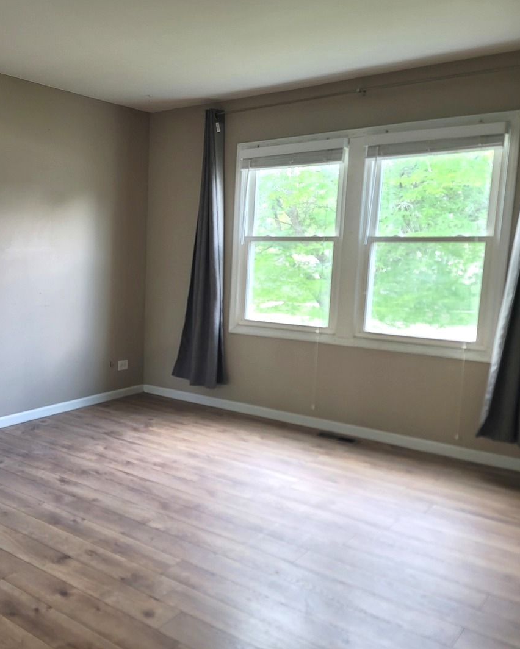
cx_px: 94
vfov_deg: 54.2
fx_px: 635
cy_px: 325
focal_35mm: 33
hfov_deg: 42.3
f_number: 1.8
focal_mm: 7
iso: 160
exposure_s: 1/120
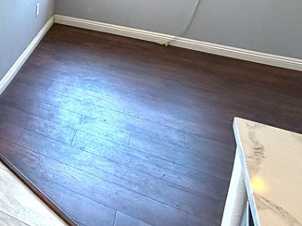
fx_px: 384
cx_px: -106
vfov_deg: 29.2
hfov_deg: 31.3
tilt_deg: -14.0
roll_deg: +2.1
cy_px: -31
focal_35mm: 44
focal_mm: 2.22
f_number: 2.2
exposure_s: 1/120
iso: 80
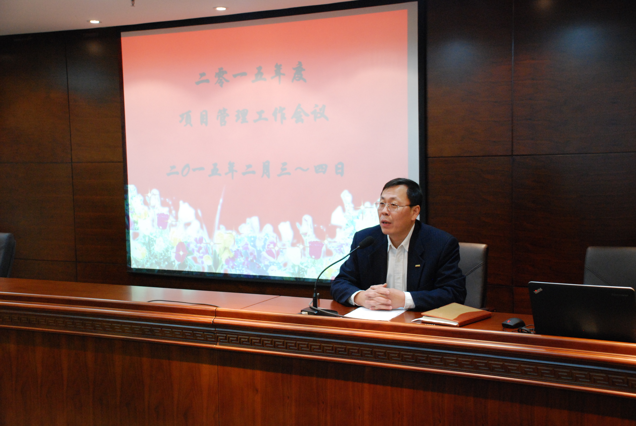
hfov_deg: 41.1
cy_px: 213
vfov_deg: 28.2
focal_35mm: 48
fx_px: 849
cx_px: 318
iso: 1250
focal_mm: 32
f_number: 5
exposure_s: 1/15
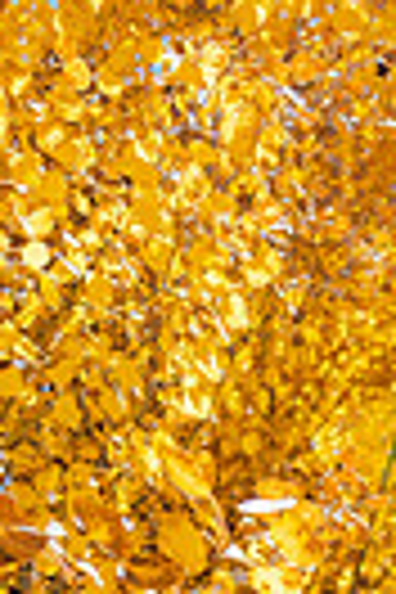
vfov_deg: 15.7
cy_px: 990
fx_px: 1914
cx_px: 389
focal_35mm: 116
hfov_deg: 11.7
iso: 100
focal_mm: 34
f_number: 4.8
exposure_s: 1/320
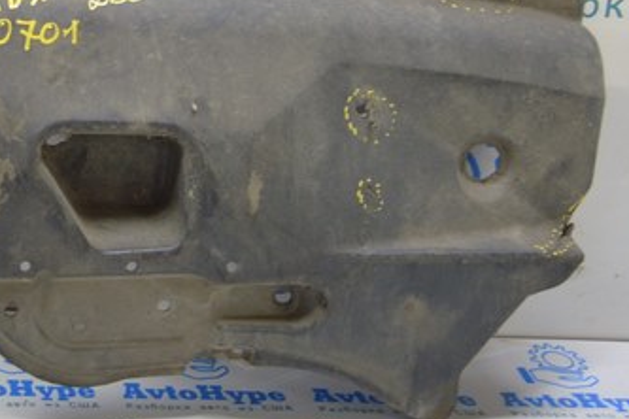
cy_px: -44
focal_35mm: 83
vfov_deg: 16.0
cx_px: -200
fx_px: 1450
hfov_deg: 21.9
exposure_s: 1/20
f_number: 5.6
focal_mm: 18
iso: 400
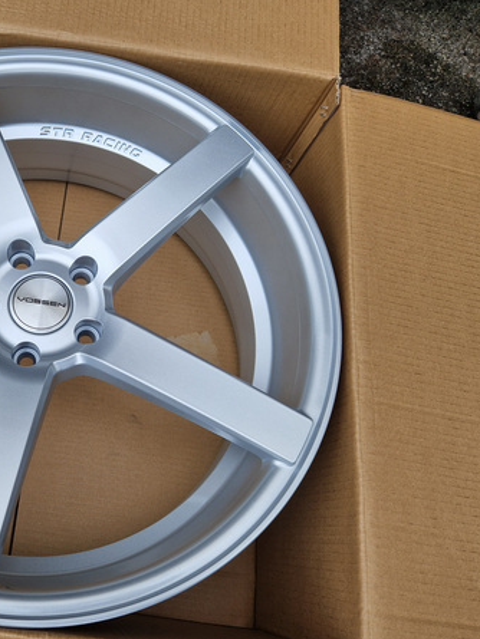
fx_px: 573
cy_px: 317
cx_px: 70
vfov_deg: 58.3
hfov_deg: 42.6
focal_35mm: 31
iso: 50
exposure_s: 1/436
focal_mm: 5.4
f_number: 1.8
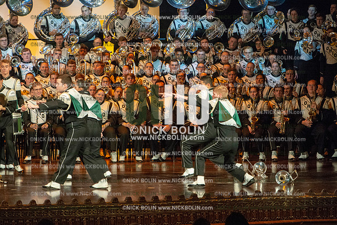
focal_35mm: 212
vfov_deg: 6.5
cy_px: 112
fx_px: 1985
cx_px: 167
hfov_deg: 9.7
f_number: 5.6
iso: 8000
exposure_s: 1/320
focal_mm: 210
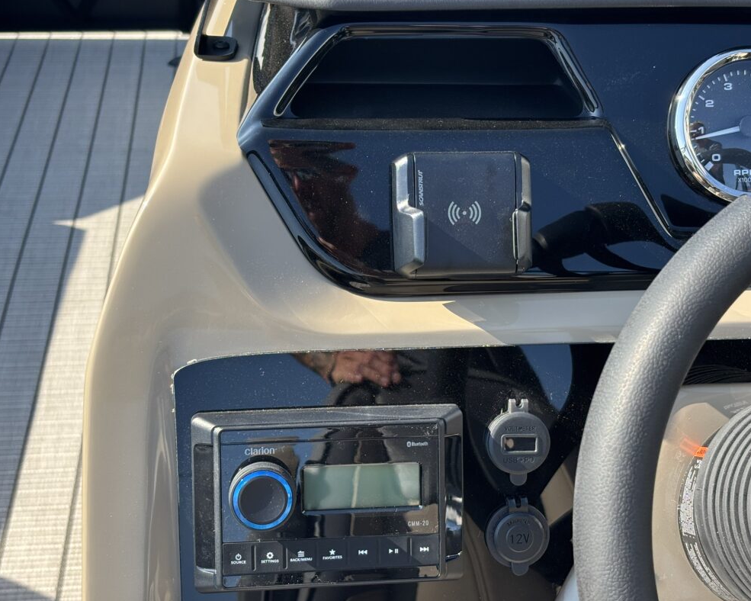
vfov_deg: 27.6
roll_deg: -2.4
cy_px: 298
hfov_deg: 34.2
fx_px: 1222
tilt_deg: -32.1
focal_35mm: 55
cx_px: 379
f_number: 1.6
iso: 32
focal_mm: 5.96
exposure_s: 1/775
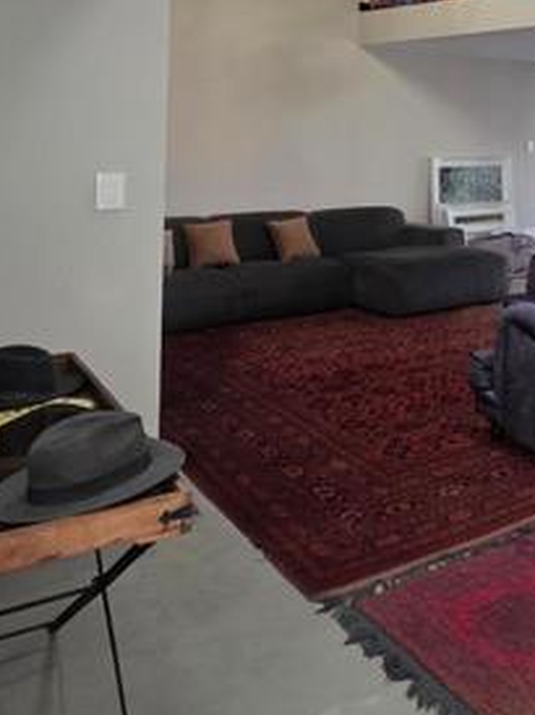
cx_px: 522
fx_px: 784
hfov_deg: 34.6
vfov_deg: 45.3
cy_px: 99
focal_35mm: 38
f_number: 1.9
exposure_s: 1/100
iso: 125
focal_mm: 2.2
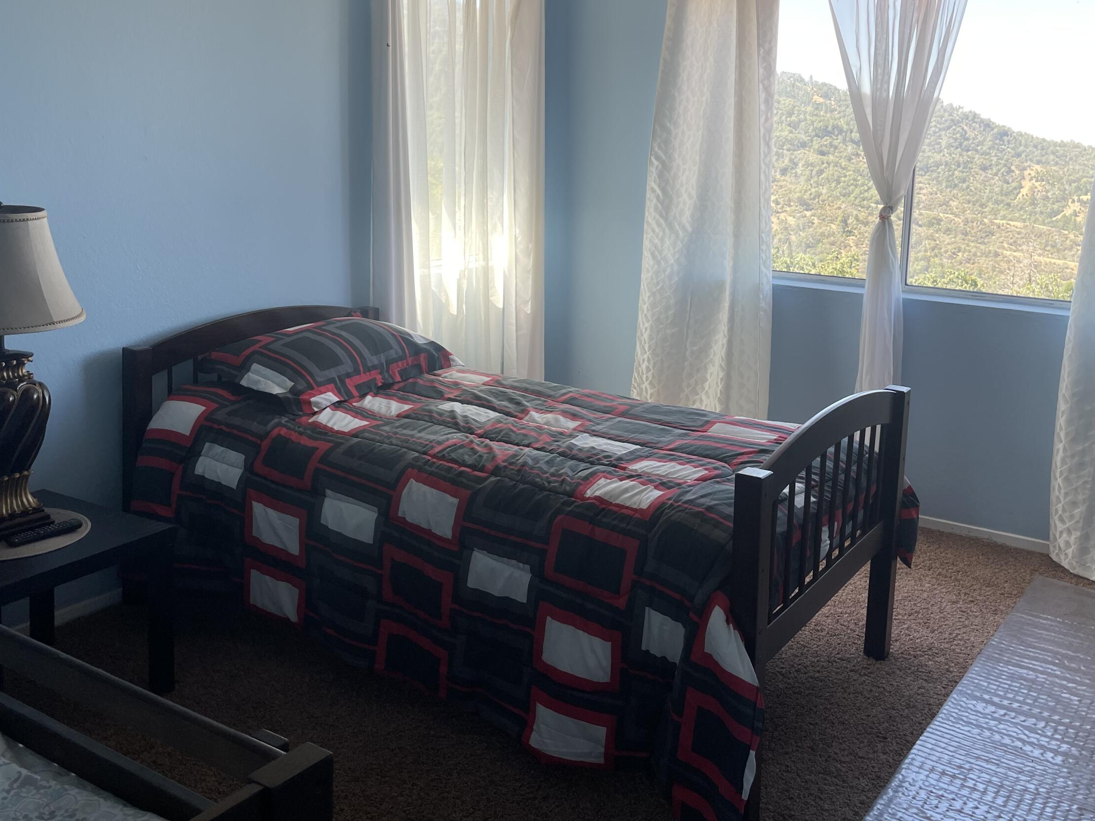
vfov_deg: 41.4
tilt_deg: -7.7
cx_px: 564
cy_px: 290
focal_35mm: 34
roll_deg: -0.9
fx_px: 1075
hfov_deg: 54.0
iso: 32
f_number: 1.6
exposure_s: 1/200
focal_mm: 5.1
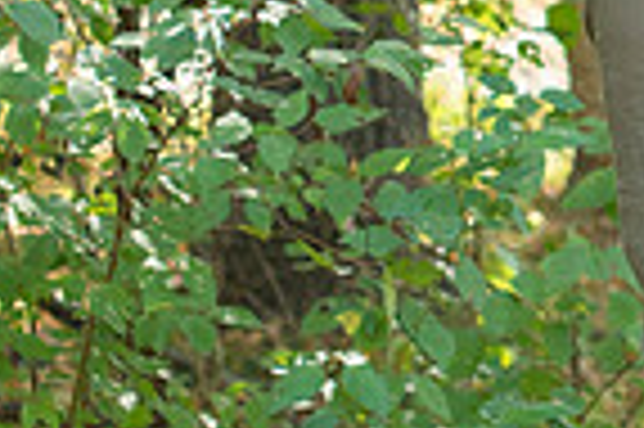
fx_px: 4110
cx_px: 883
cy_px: -127
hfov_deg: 8.8
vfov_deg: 5.9
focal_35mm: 230
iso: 320
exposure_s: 1/500
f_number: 3.5
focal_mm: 50
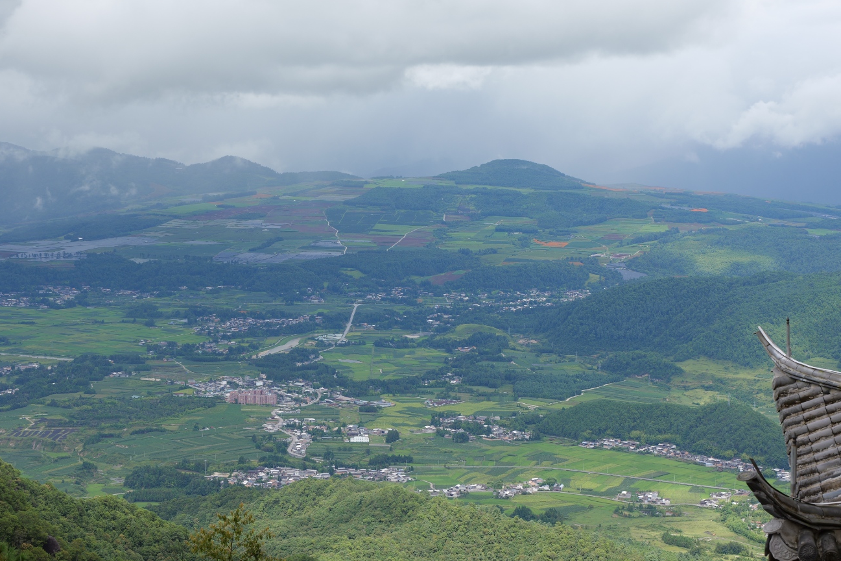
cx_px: 460
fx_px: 1728
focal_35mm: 74
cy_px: 255
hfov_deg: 27.3
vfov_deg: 18.4
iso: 100
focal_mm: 60
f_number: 9
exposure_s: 1/125
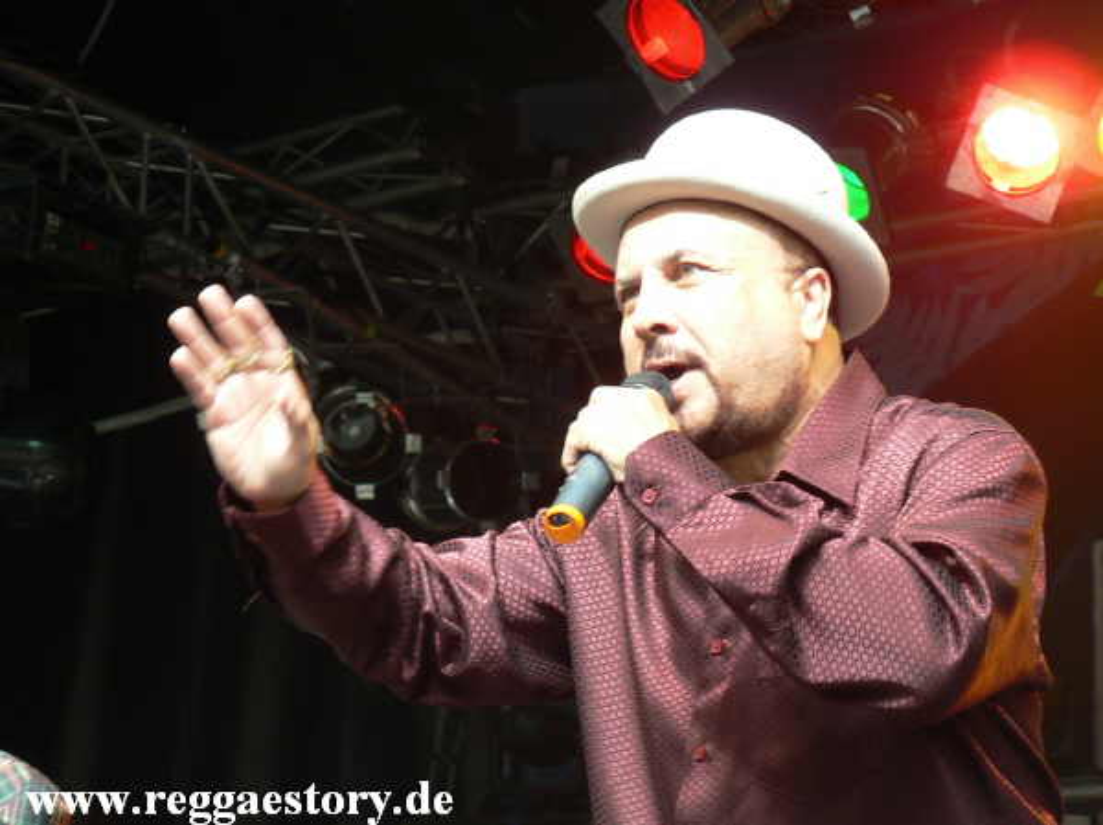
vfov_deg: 13.1
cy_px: 412
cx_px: 552
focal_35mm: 113
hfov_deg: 17.4
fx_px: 3598
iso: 64
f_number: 3.2
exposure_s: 1/40
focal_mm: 19.5
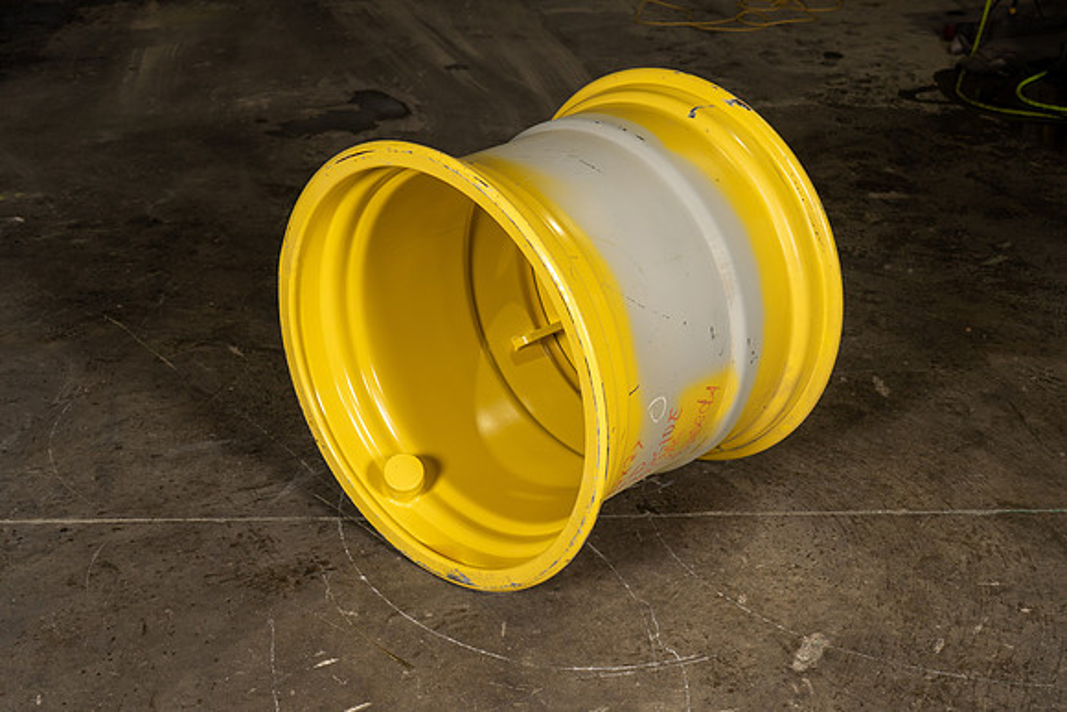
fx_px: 1453
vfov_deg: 27.5
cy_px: 356
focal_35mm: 49
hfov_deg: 40.3
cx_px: 534
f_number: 5.6
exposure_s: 1/100
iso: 500
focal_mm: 49
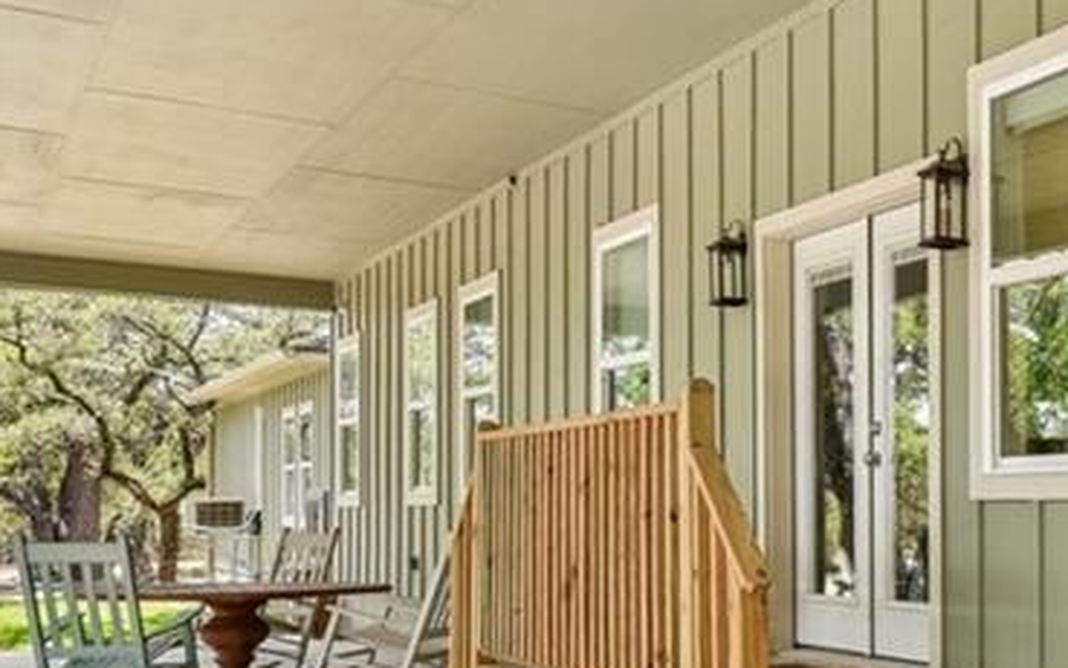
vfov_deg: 26.4
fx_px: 1398
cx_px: 1149
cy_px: 536
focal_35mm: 48
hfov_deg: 36.1
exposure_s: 1/30
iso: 100
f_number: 8
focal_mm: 17
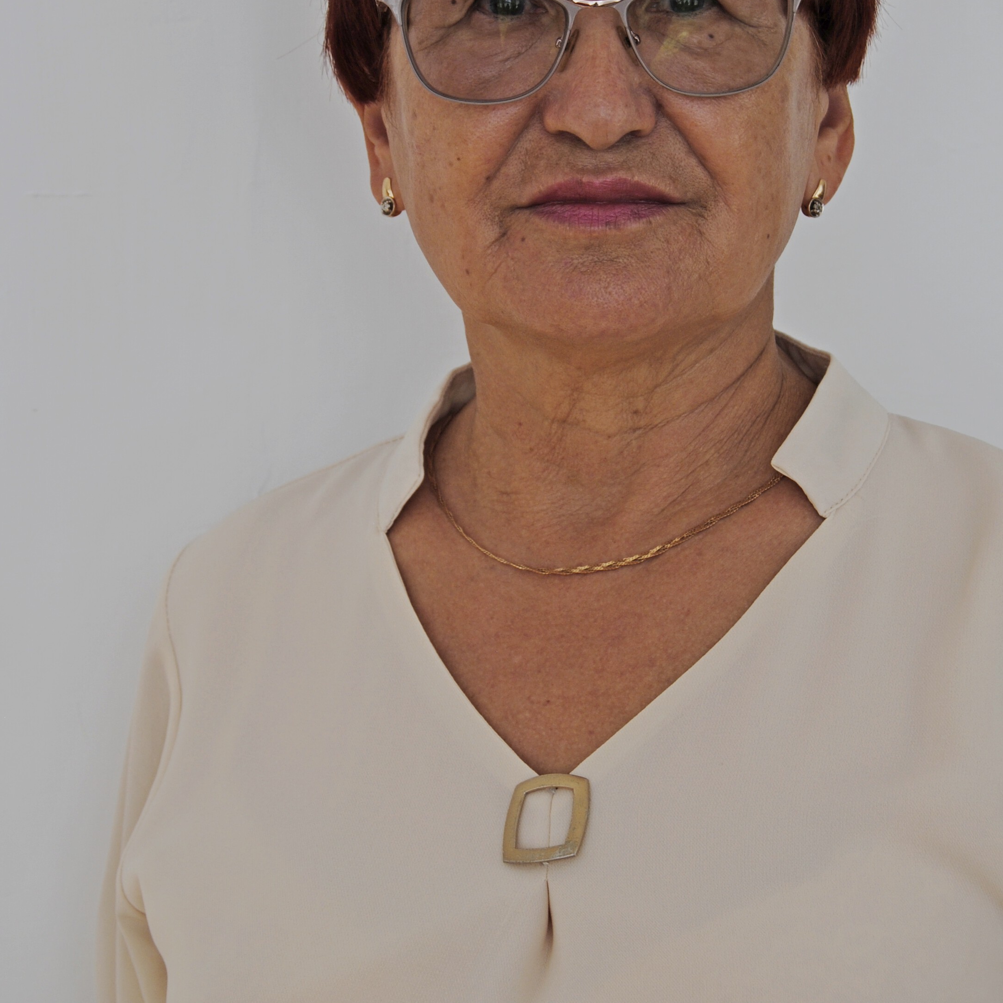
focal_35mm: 80
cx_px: 596
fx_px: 2615
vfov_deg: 21.7
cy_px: 402
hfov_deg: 21.7
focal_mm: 35
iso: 100
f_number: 5.6
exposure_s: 1/125
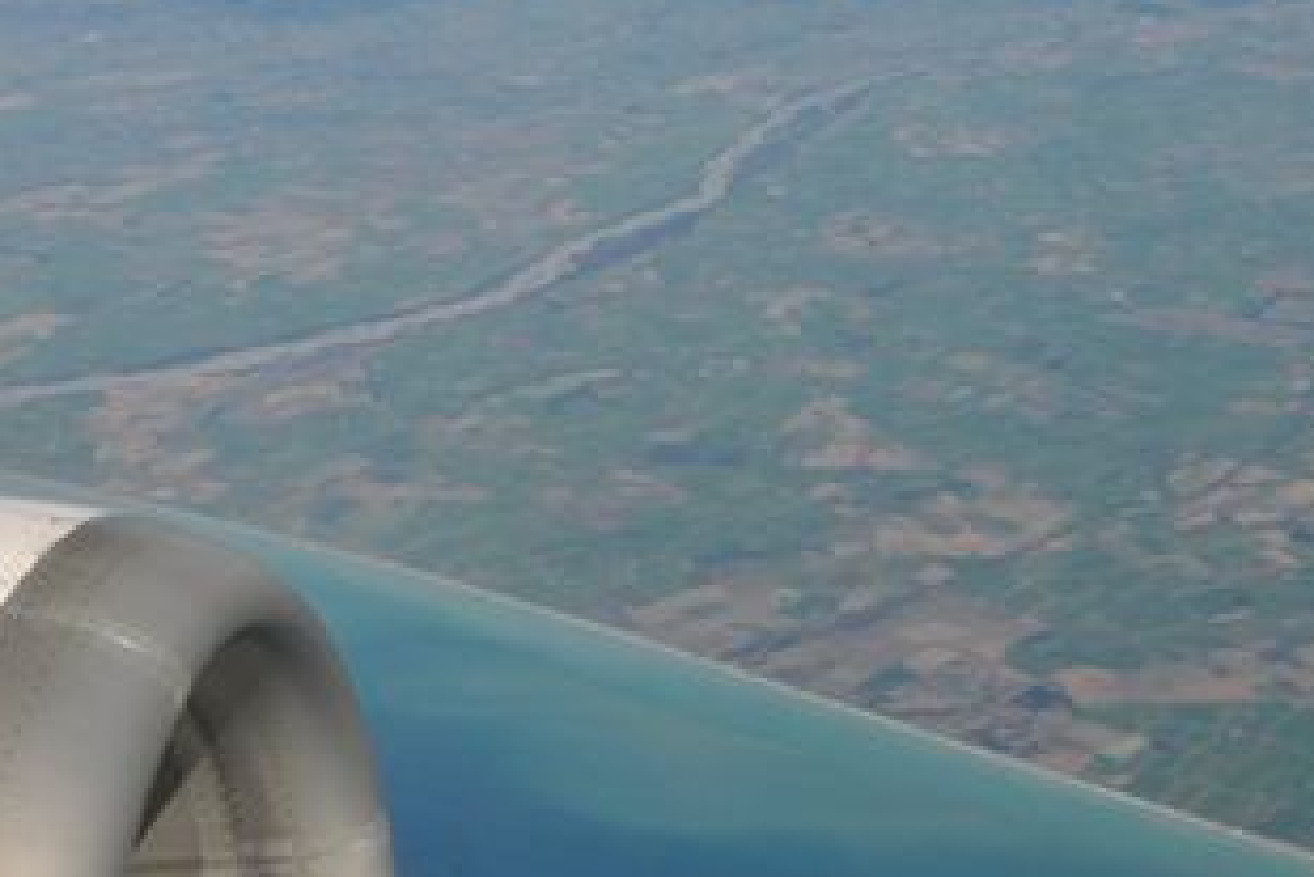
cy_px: 28
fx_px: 2483
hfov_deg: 29.3
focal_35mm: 68
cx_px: 937
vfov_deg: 19.5
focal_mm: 22
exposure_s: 1/640
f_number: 13
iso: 400
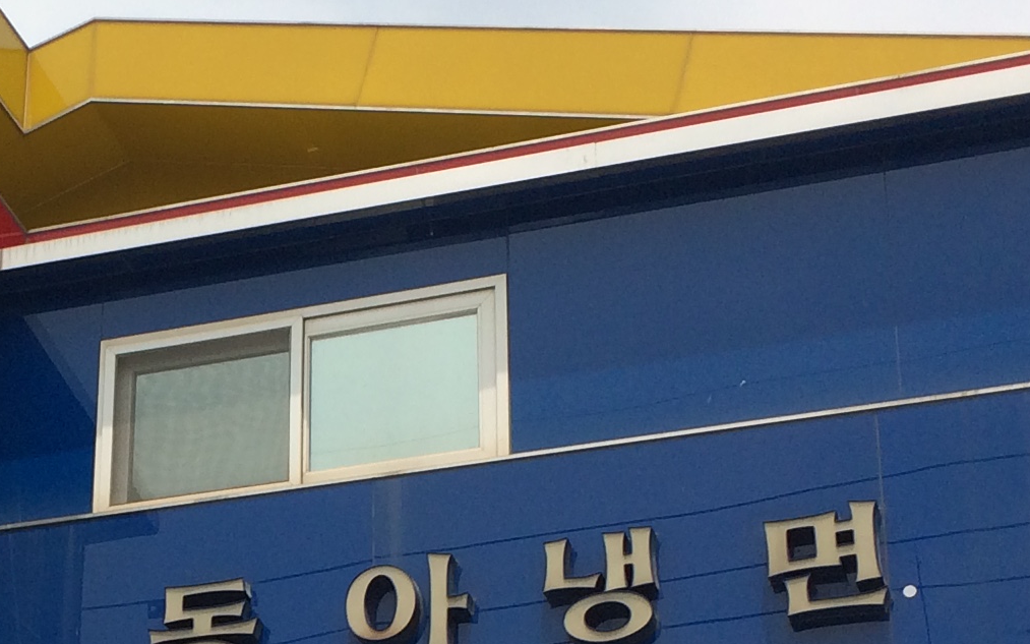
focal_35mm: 99
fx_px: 2779
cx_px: 101
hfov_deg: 20.6
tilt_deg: +23.6
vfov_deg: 13.0
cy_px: 642
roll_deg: -2.4
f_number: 2.2
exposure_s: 1/3165
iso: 32
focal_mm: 4.15
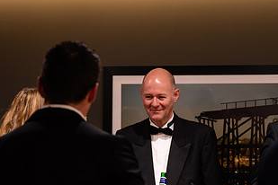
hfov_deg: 14.6
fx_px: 1089
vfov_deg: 9.7
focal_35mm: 141
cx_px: 130
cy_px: 121
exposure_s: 1/60
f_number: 2.8
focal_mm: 75
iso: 1250
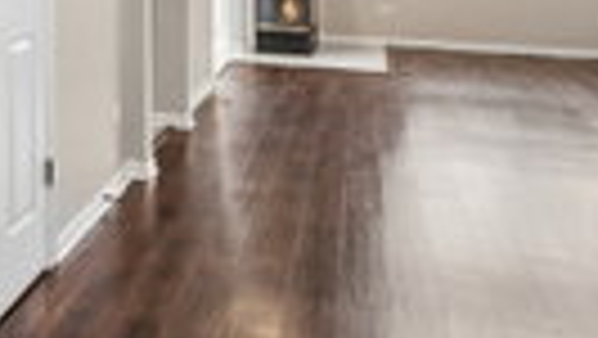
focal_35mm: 49
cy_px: -86
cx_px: -25
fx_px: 777
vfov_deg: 22.3
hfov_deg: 36.9
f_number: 8
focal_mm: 7
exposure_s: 1/5
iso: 400
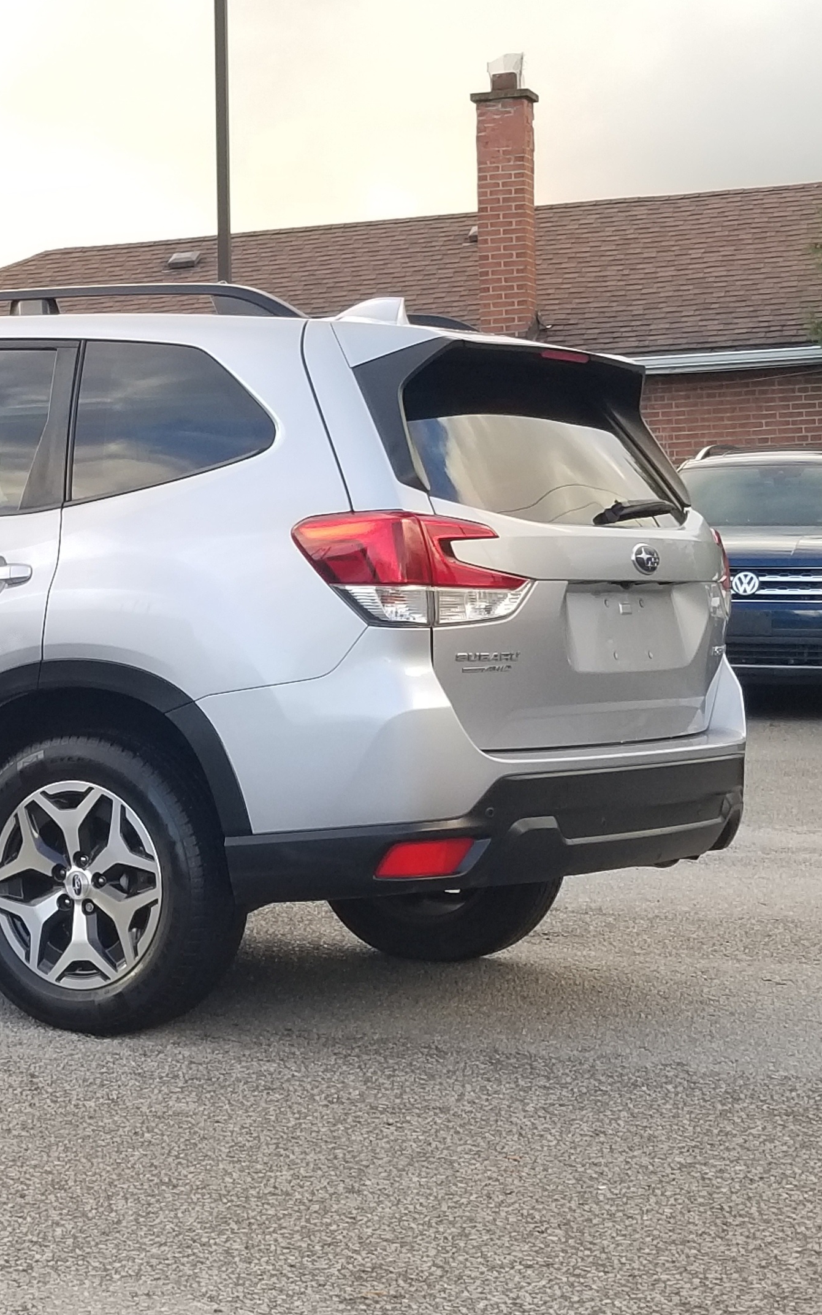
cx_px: -32
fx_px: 1326
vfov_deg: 52.7
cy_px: 654
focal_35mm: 37
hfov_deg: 31.4
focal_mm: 4.25
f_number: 1.7
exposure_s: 1/196
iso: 50
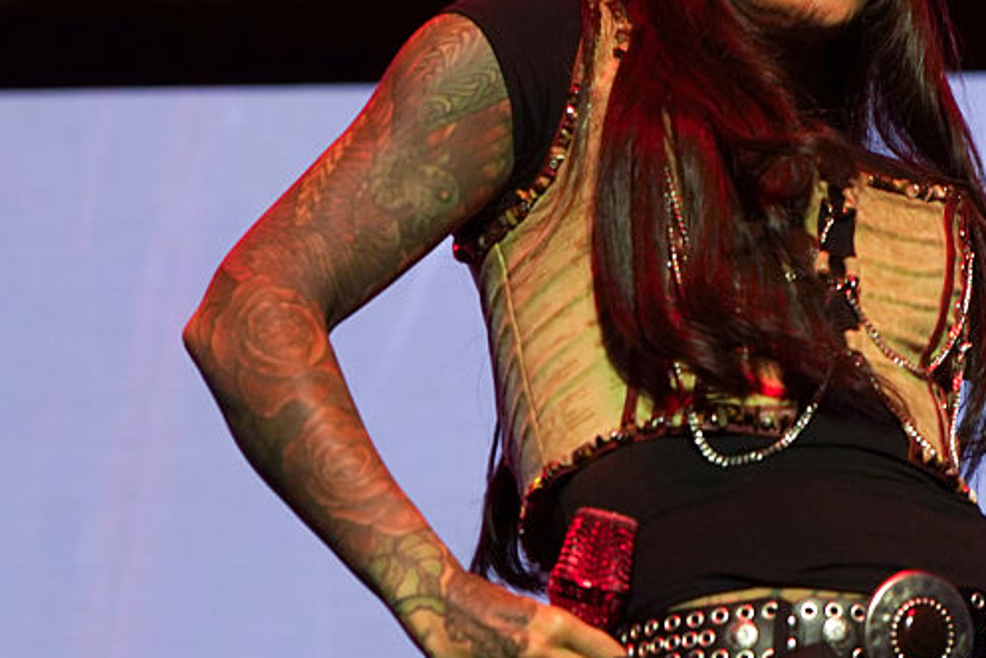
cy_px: 278
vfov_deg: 6.7
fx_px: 5645
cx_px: 756
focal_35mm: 206
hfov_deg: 10.0
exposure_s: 1/250
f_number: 5.6
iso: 1250
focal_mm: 100
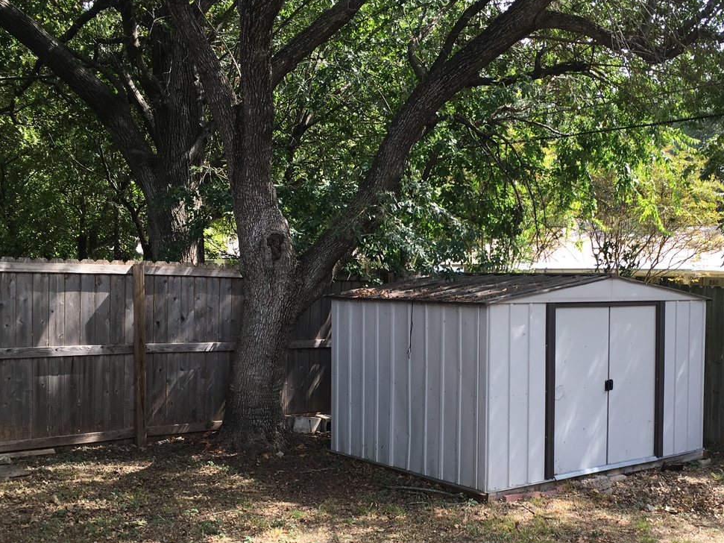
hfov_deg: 43.3
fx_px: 899
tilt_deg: -1.3
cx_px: 476
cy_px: 333
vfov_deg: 33.5
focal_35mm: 43
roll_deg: -0.1
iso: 25
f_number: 2.2
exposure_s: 1/221
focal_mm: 4.15
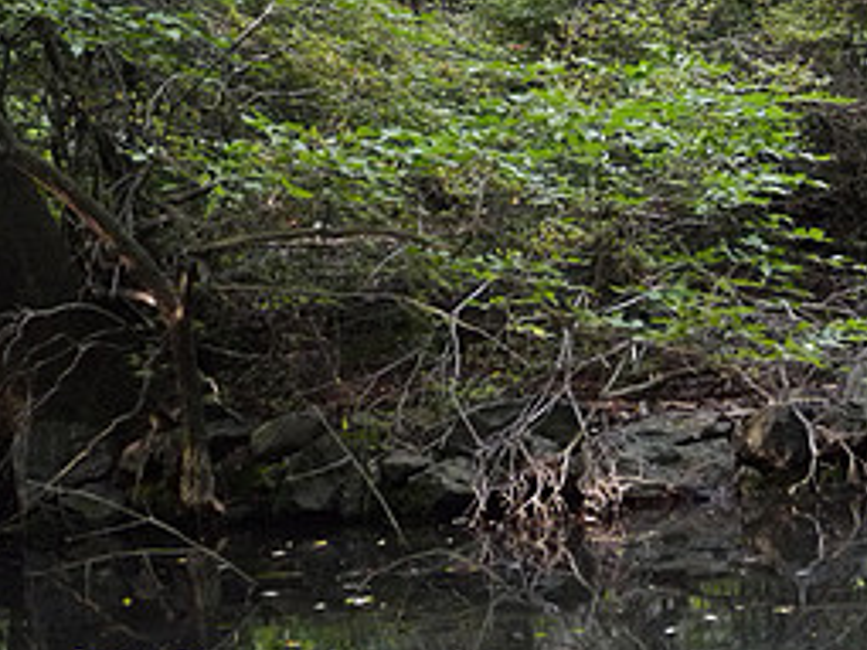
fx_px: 5132
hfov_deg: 9.6
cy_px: -63
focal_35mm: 205
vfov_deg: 7.2
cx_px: 755
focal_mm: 45
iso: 1250
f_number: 4
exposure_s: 1/125
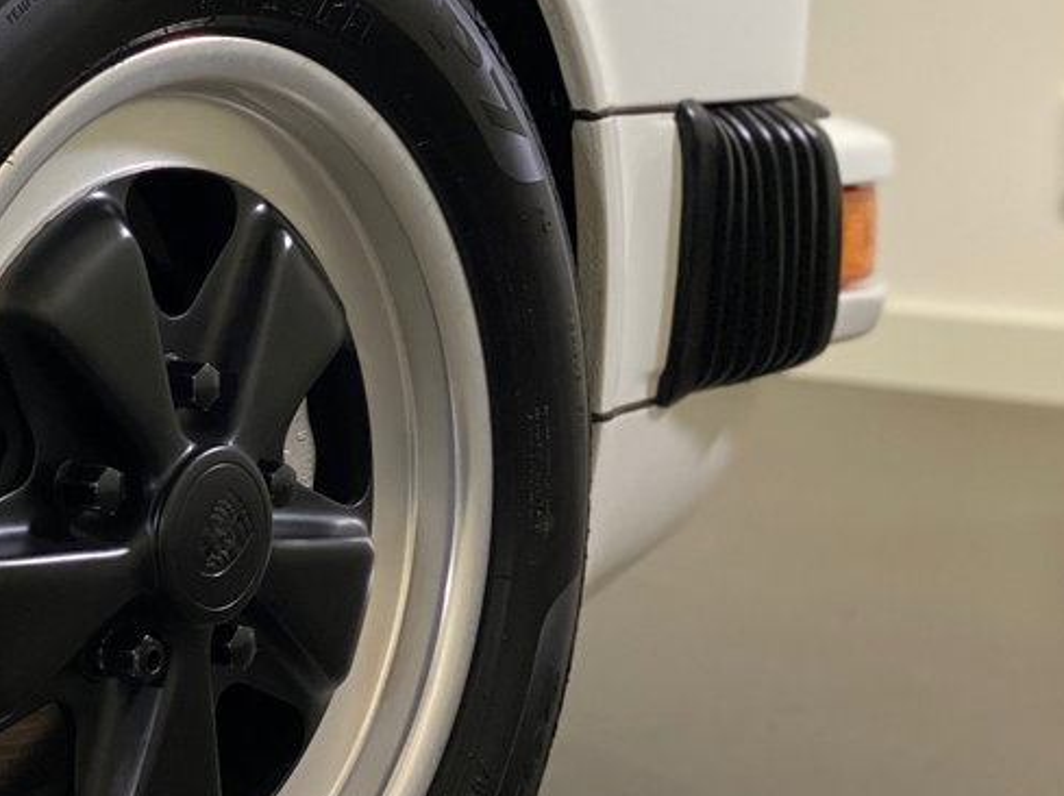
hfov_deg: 17.7
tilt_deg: -5.3
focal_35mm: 109
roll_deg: +0.1
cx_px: 30
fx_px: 3348
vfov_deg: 13.5
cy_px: 257
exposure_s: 1/40
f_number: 2
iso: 200
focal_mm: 6
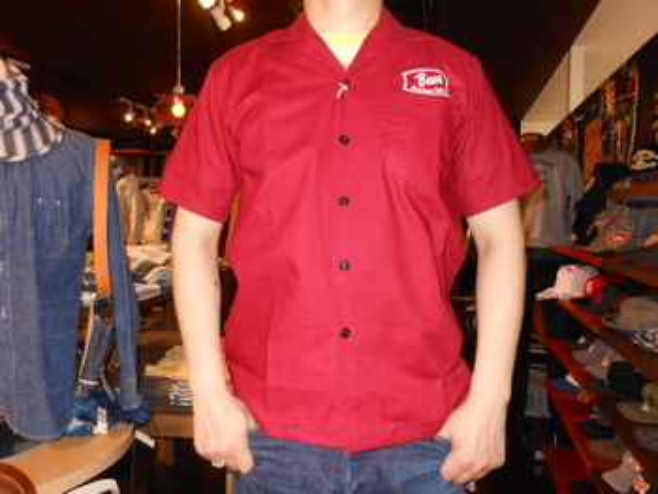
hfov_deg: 63.4
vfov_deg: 49.8
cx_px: 329
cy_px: 247
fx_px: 533
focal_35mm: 28
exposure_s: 1/25
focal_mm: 5
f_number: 3.7
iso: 200
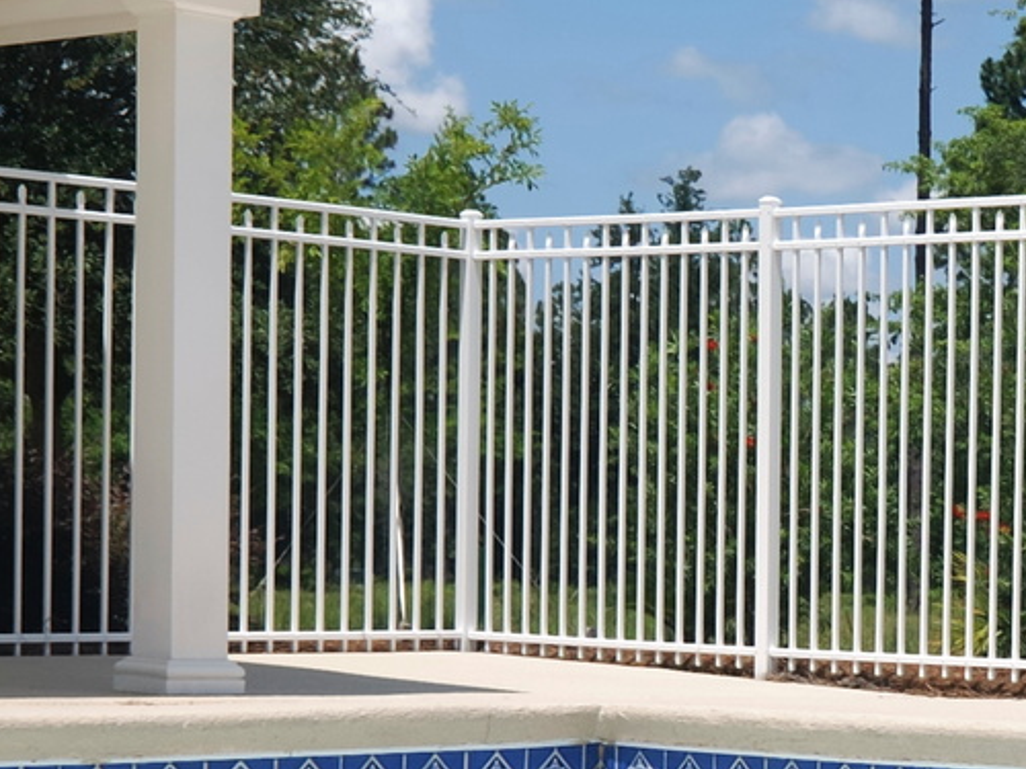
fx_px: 3616
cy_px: 678
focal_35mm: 122
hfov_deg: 15.0
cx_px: 1539
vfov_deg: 12.1
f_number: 5.6
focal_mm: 22
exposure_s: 1/800
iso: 100
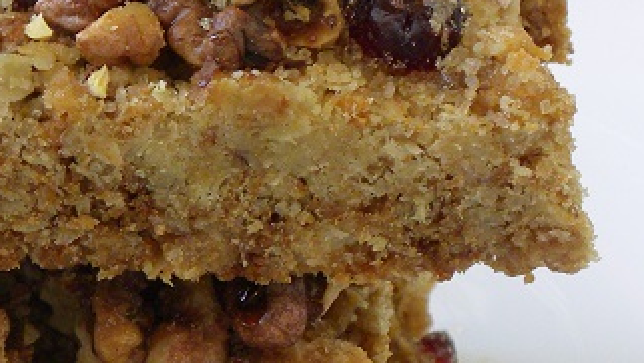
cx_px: 165
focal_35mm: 141
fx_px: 2409
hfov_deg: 15.2
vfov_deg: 8.6
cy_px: 227
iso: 188
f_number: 3.5
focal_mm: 9.2
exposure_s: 1/60.4
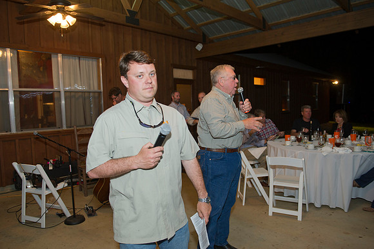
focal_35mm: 27
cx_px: 187
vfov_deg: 47.9
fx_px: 280
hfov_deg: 67.4
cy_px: 124
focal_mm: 27
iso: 800
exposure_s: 1/60
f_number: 3.5
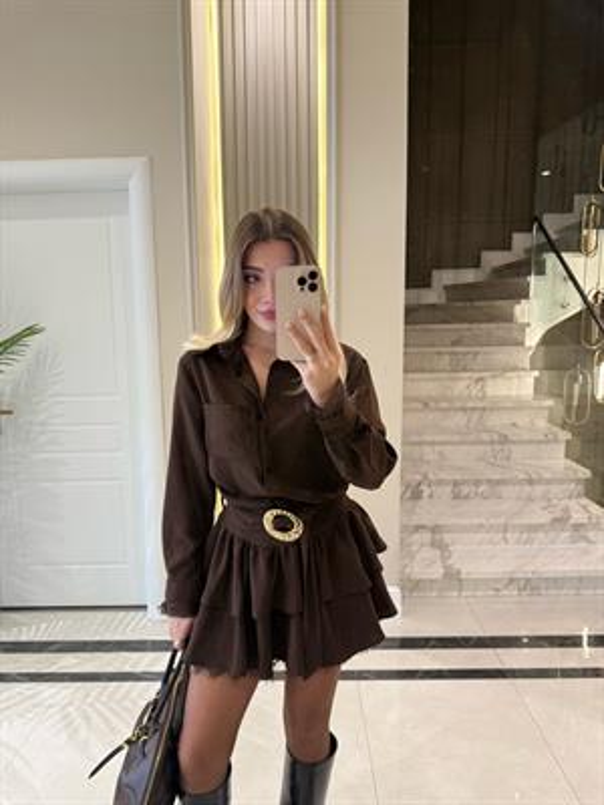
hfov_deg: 56.8
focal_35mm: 24
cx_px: 302
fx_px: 558
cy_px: 402
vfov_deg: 71.6
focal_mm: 6.76
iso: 160
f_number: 1.78
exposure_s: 1/50
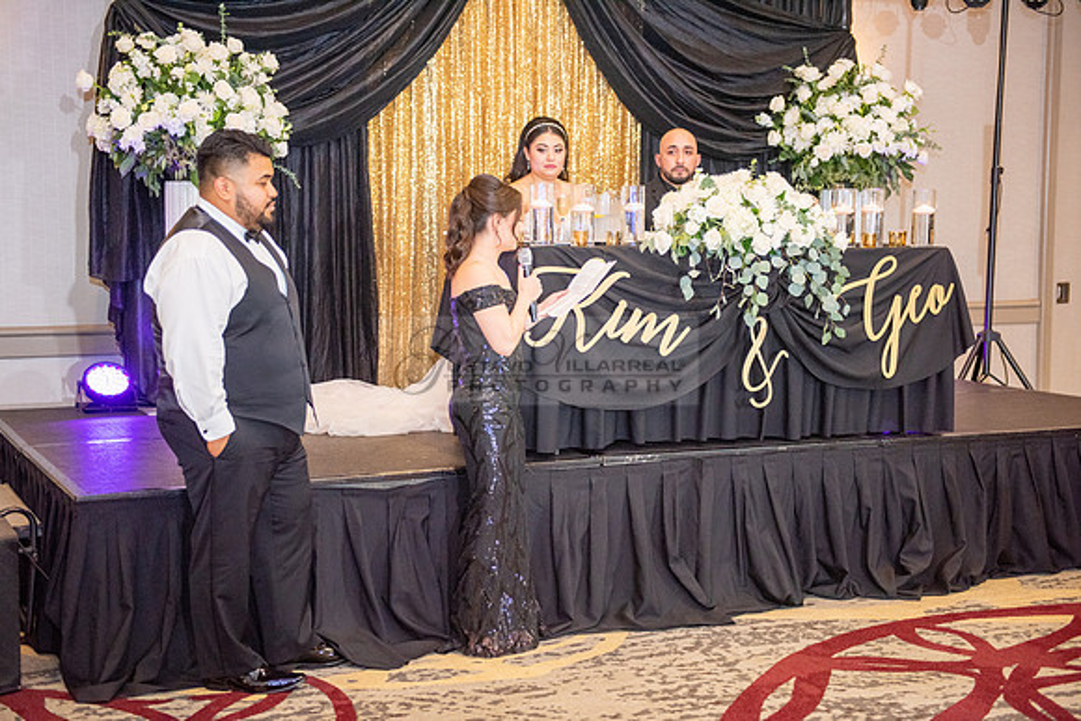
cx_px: 540
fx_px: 1652
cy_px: 360
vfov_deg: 24.6
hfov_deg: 36.2
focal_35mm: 55
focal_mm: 55
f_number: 2.8
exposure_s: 1/160
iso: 1600
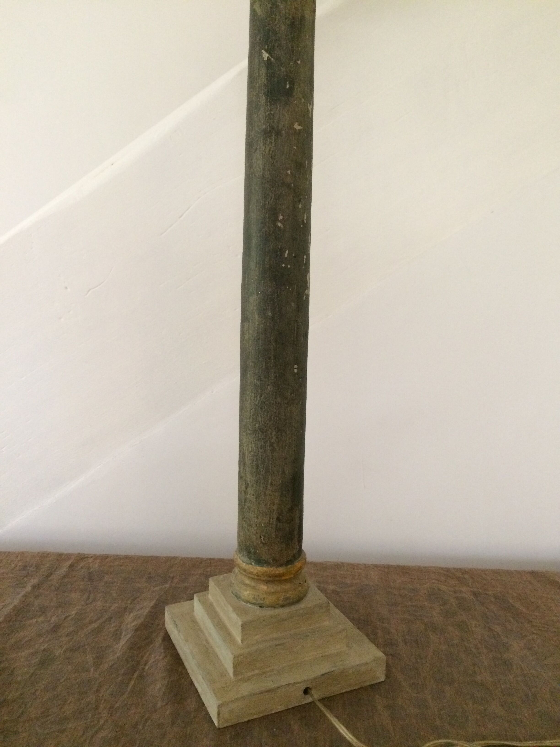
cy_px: 374
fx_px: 626
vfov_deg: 61.7
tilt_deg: -10.0
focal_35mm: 29
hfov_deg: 48.2
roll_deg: -0.8
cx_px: 280
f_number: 2.2
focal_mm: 4.15
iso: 320
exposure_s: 1/25
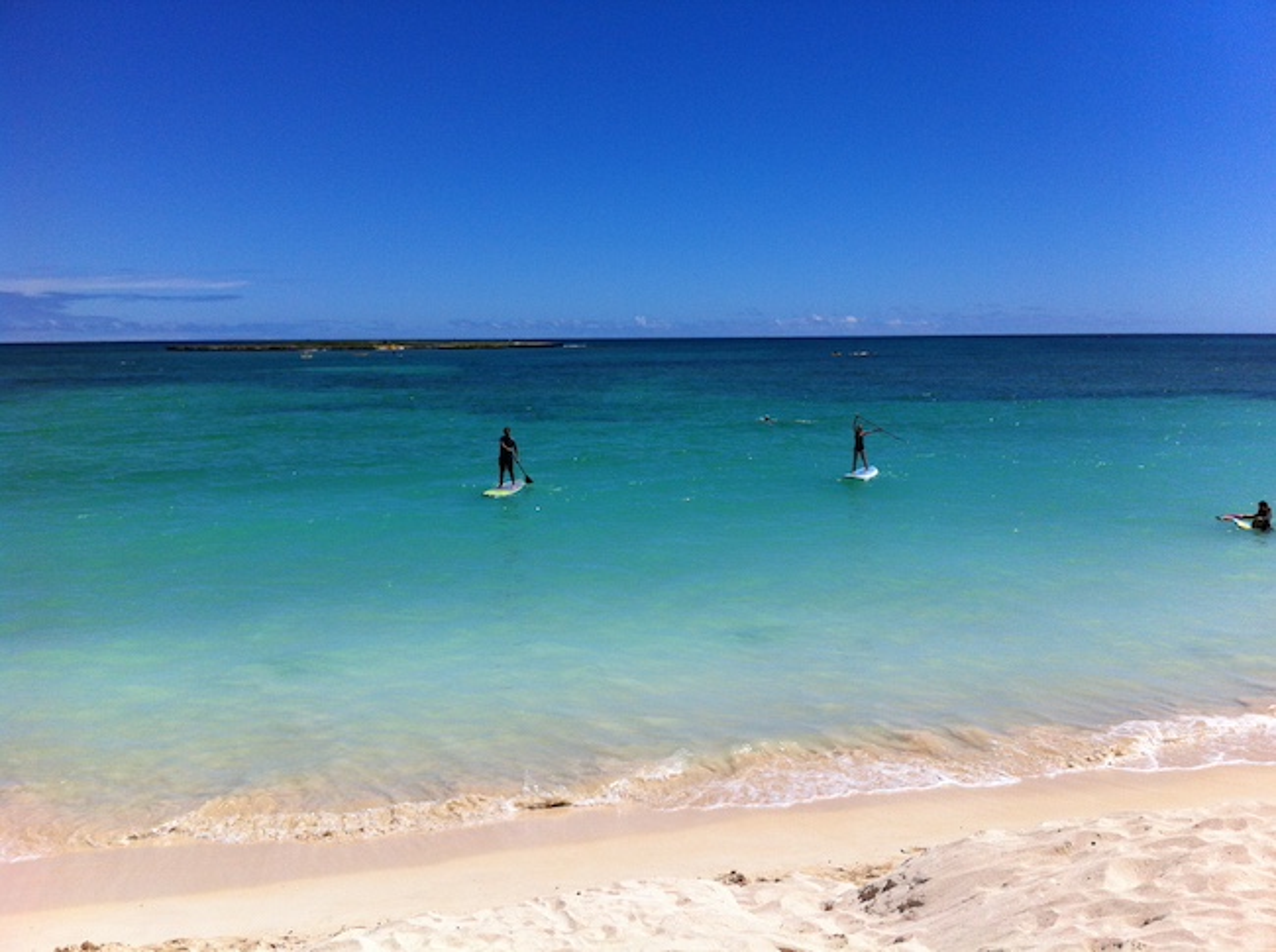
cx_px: 638
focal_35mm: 35
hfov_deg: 52.7
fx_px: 1288
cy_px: 476
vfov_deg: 40.6
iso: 80
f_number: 2.8
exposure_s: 1/2742
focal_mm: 3.85
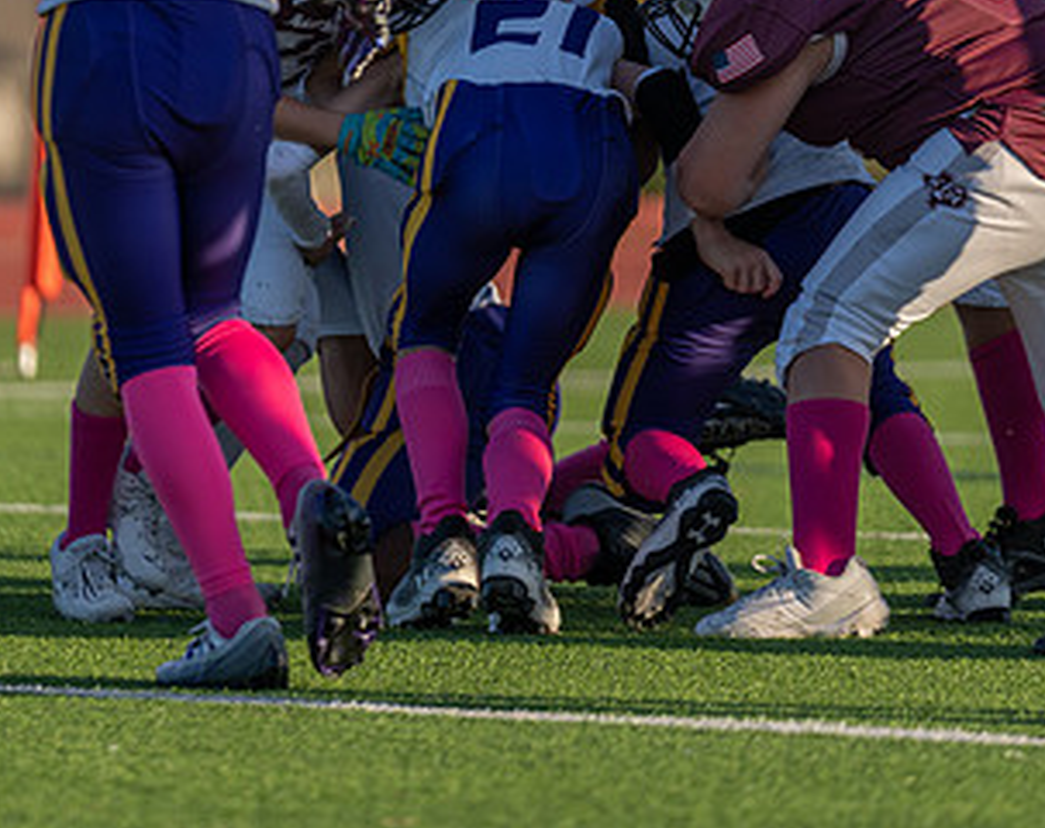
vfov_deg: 3.6
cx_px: 579
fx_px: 13094
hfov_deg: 4.6
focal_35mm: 425
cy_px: 45
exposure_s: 1/1250
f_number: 2.8
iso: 125
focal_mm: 198
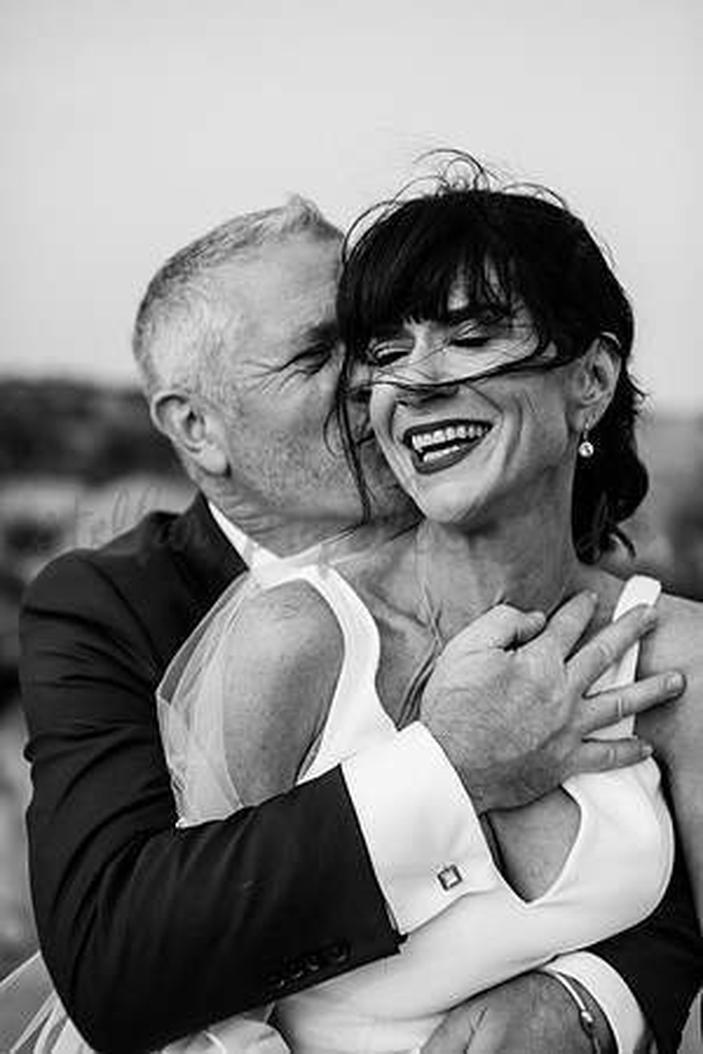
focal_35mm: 50
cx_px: 352
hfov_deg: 27.0
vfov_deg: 39.6
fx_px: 1464
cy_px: 527
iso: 125
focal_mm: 50
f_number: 2.5
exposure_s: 1/1250
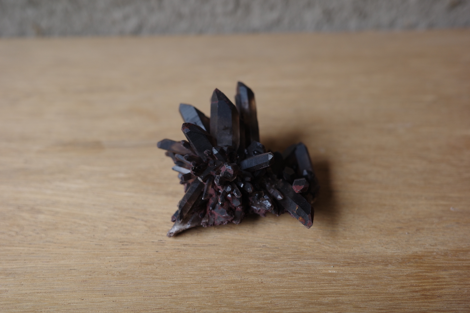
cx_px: 235
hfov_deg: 48.5
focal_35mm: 40
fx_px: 522
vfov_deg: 33.4
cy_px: 156
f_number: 2.8
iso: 200
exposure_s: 1/125
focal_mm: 26
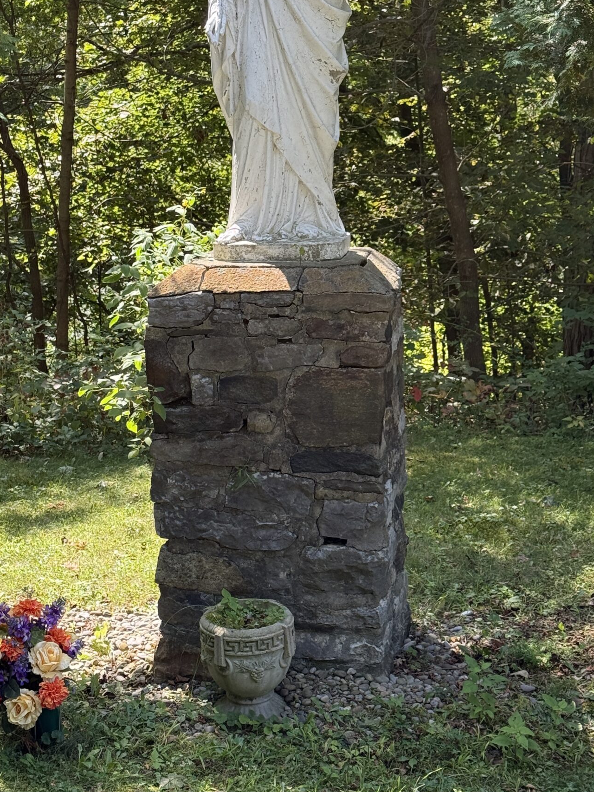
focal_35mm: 72
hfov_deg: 20.4
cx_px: 265
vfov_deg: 27.0
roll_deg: -0.1
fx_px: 1648
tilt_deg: -10.1
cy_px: 346
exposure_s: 1/601
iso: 64
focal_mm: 6.76
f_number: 1.78
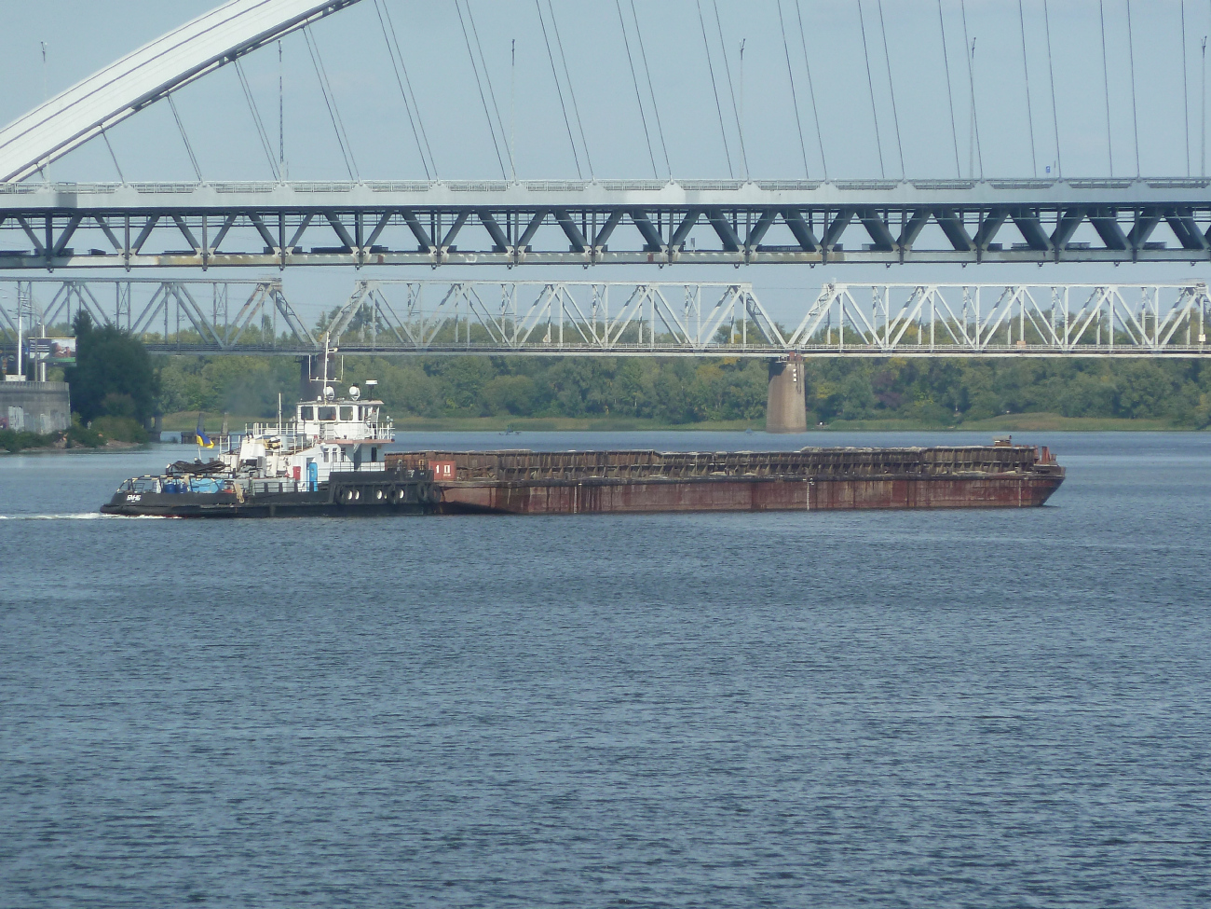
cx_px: 606
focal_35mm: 374
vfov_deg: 4.0
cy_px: 454
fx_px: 13084
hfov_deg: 5.3
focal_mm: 49.2
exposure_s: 1/400
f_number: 4.9
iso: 80
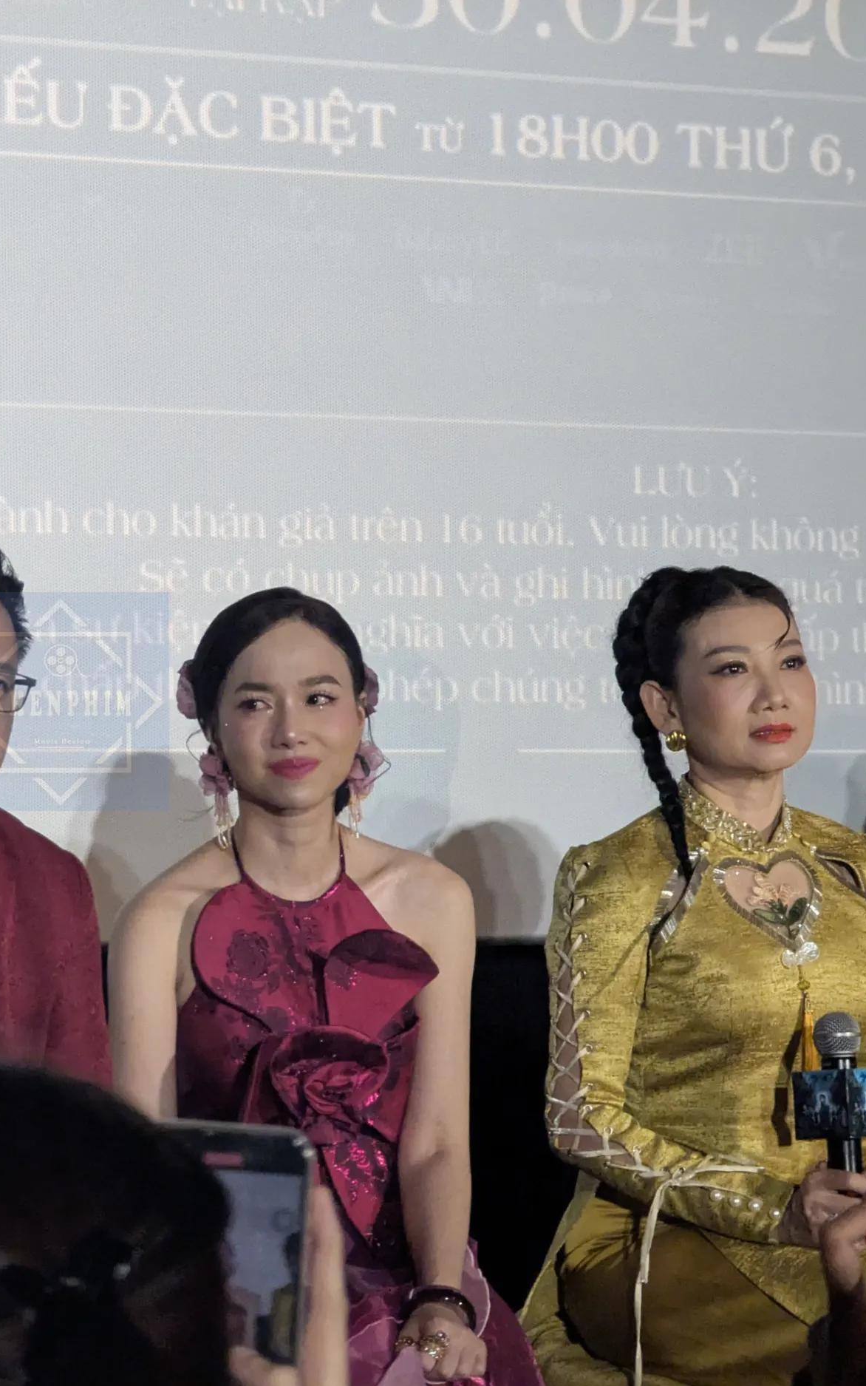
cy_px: 694
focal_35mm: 150
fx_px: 5664
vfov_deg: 13.9
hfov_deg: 8.7
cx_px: 67
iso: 1952
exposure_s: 1/51.7
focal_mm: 19
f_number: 3.5
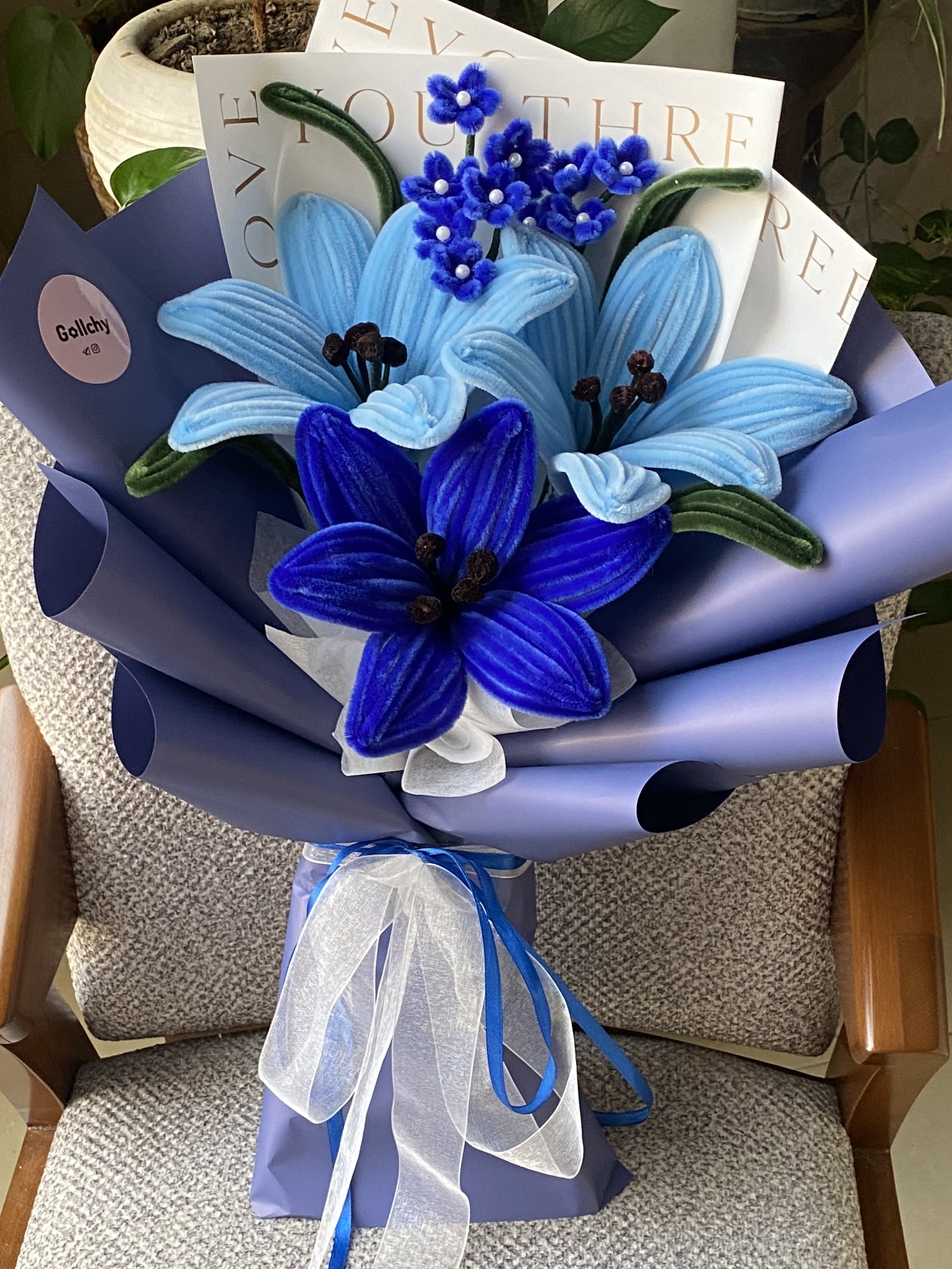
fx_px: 1100
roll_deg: +3.6
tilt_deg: -38.3
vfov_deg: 60.0
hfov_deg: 46.8
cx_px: 480
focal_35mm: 30
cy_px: 634
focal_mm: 4.25
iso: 125
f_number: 1.8
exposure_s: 1/60
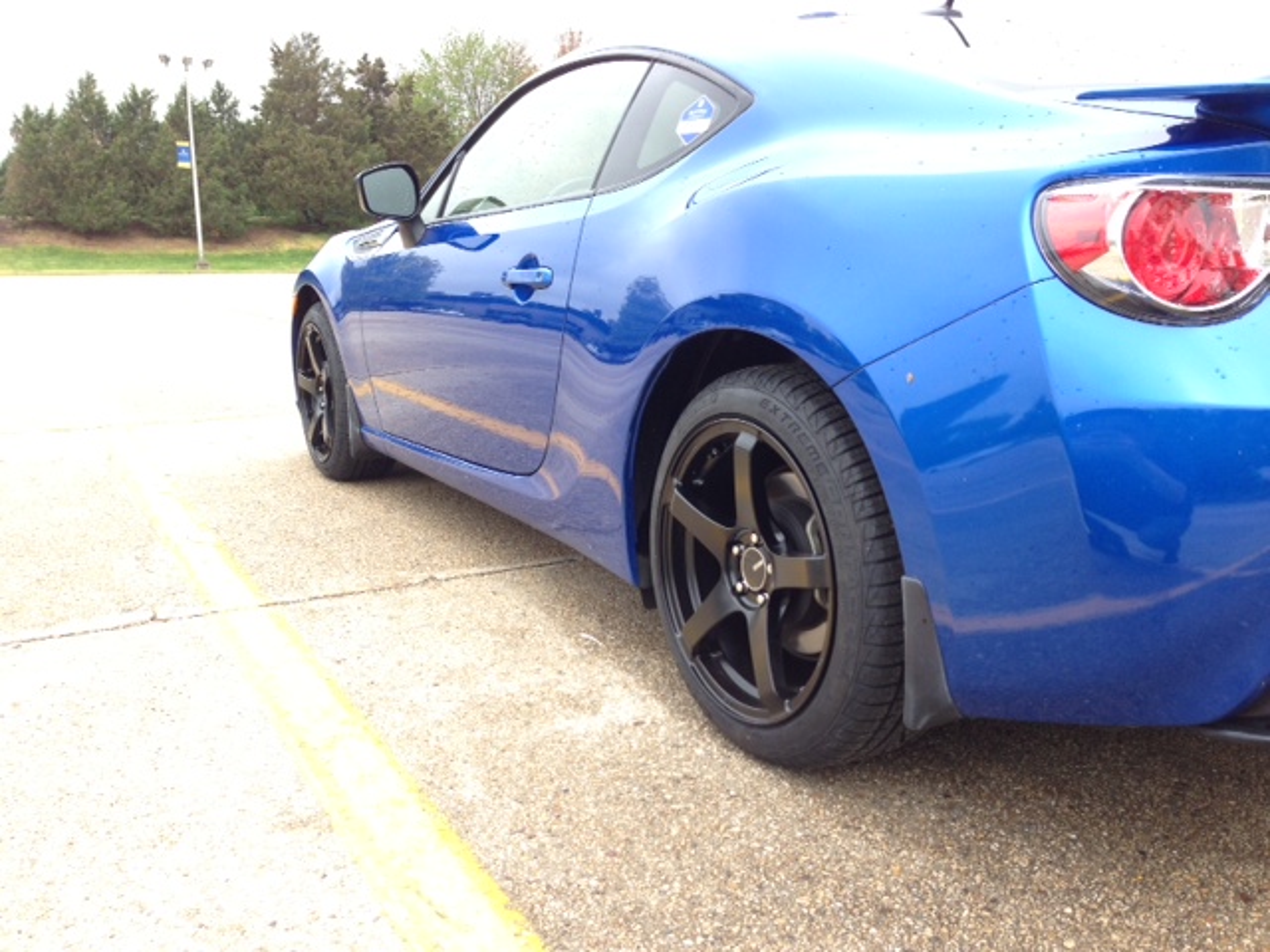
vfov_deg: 42.9
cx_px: 635
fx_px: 1211
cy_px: 476
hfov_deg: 55.4
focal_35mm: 33
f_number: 2.4
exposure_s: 1/256
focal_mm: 4.13
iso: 50
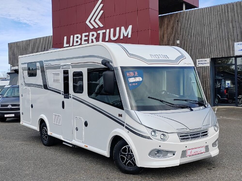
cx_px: 121
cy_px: 90
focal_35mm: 43
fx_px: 301
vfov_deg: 33.6
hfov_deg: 43.9
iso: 100
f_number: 1.9
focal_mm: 5.52
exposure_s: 1/1300
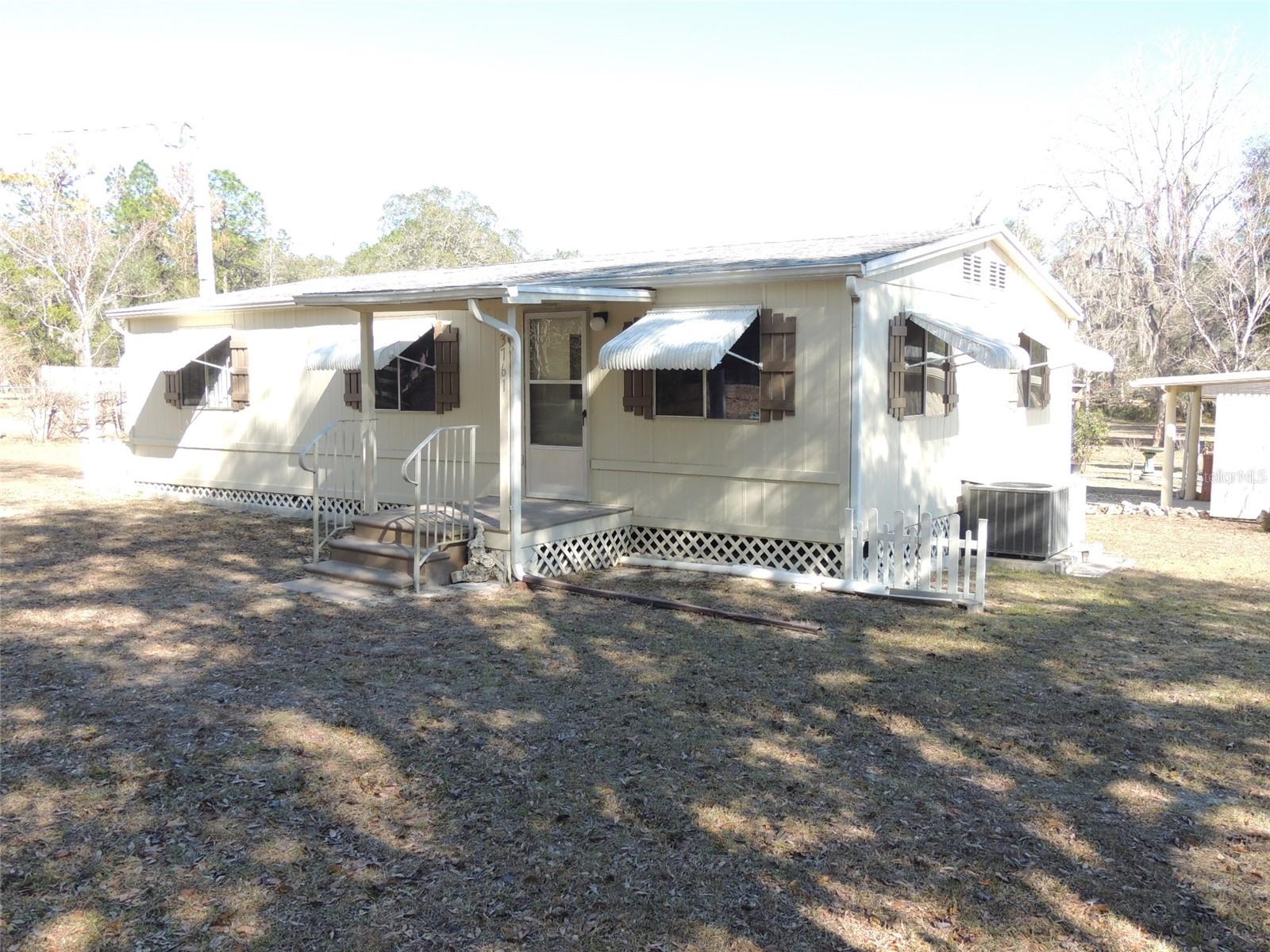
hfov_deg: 60.0
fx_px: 1101
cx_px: 635
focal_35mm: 30
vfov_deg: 46.8
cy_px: 476
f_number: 3.1
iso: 100
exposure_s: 1/250
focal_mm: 5.3
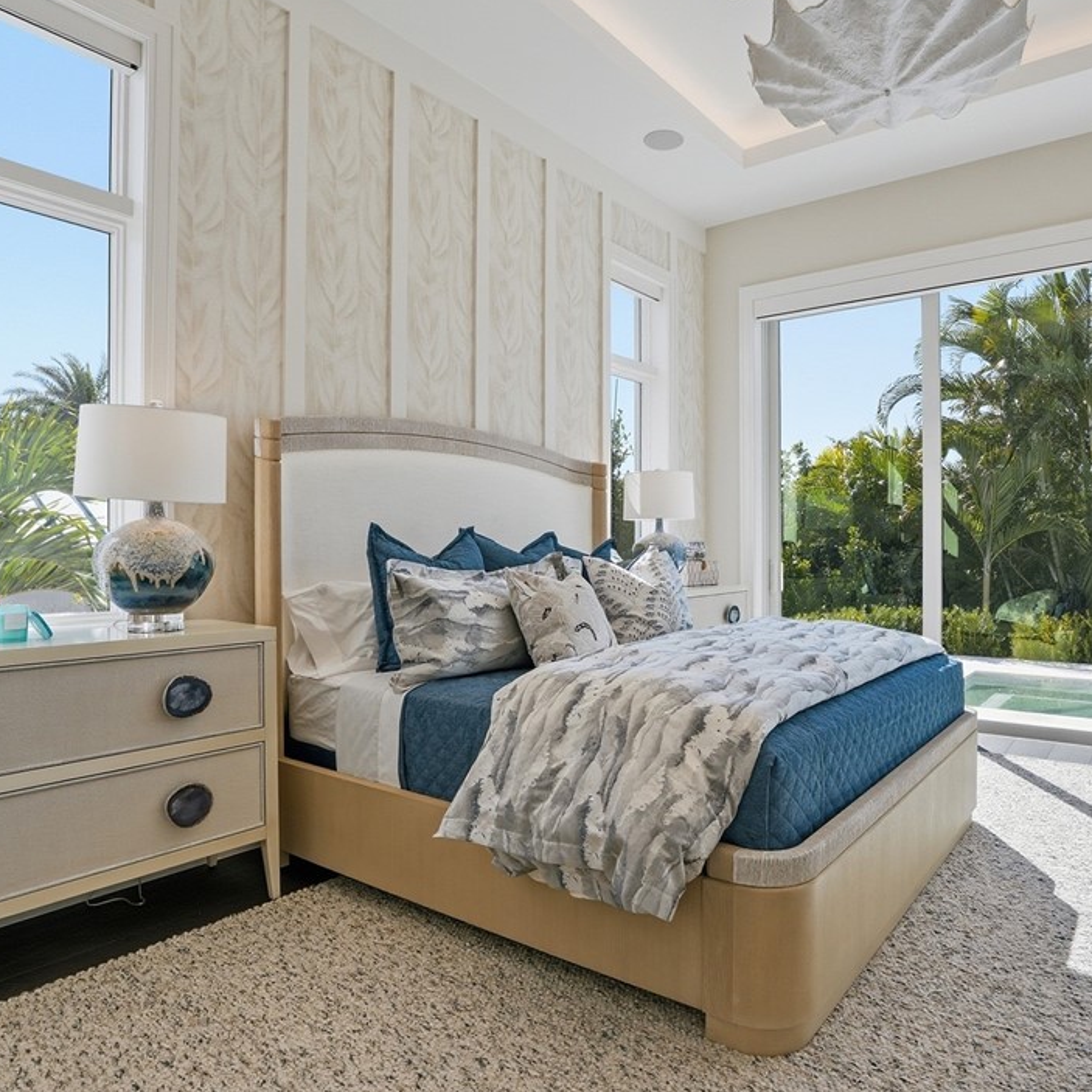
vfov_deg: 72.1
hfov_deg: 71.7
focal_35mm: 21
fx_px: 749
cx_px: 626
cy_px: 544
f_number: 9
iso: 400
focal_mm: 16
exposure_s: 1/800
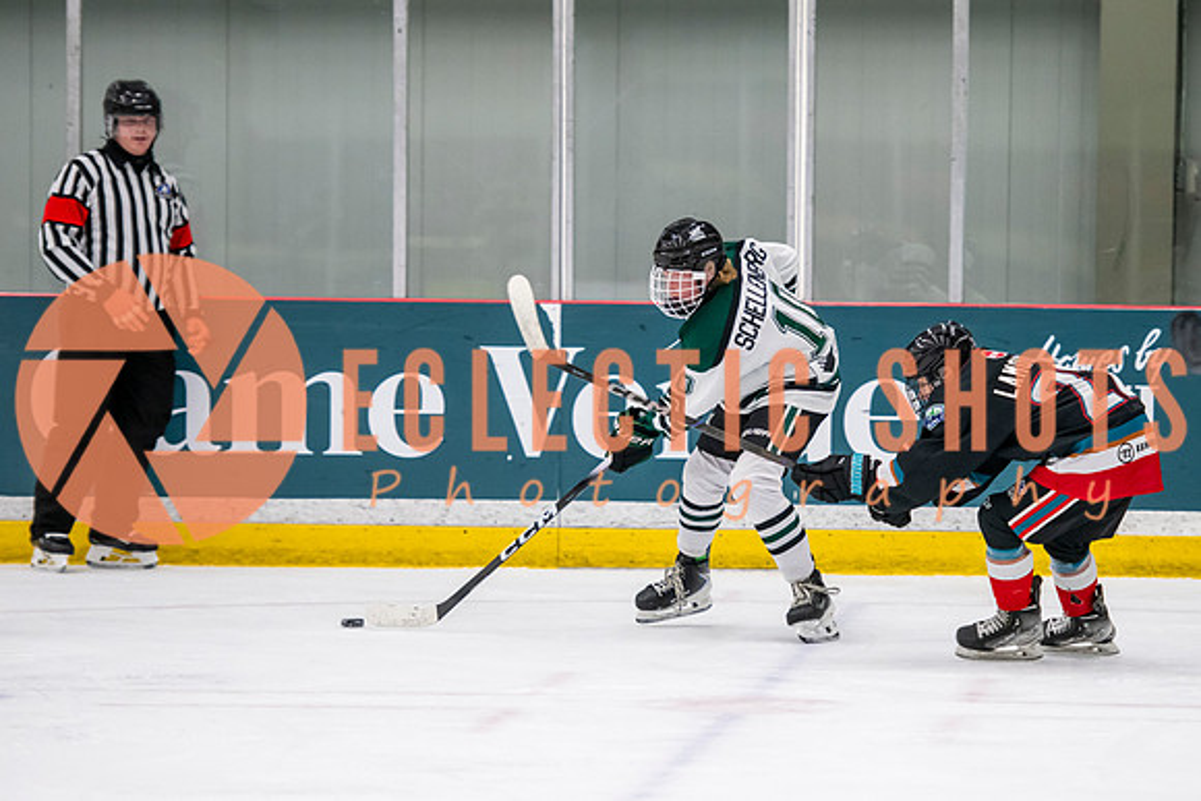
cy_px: 424
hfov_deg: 9.9
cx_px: 695
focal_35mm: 207
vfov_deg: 6.6
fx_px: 6897
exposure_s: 1/640
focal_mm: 145
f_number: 3.2
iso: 2000
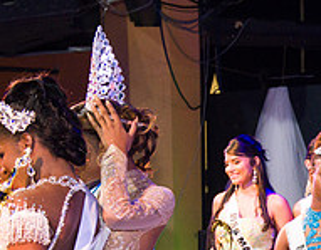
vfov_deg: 10.2
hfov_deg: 12.5
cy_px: 284
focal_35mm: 147
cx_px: 512
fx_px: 1383
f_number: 5
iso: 4000
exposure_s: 1/160
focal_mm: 44
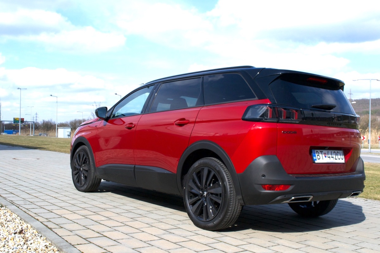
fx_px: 412
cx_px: 190
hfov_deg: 49.6
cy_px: 126
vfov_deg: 34.2
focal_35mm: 39
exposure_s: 1/400
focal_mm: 26
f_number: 11
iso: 400
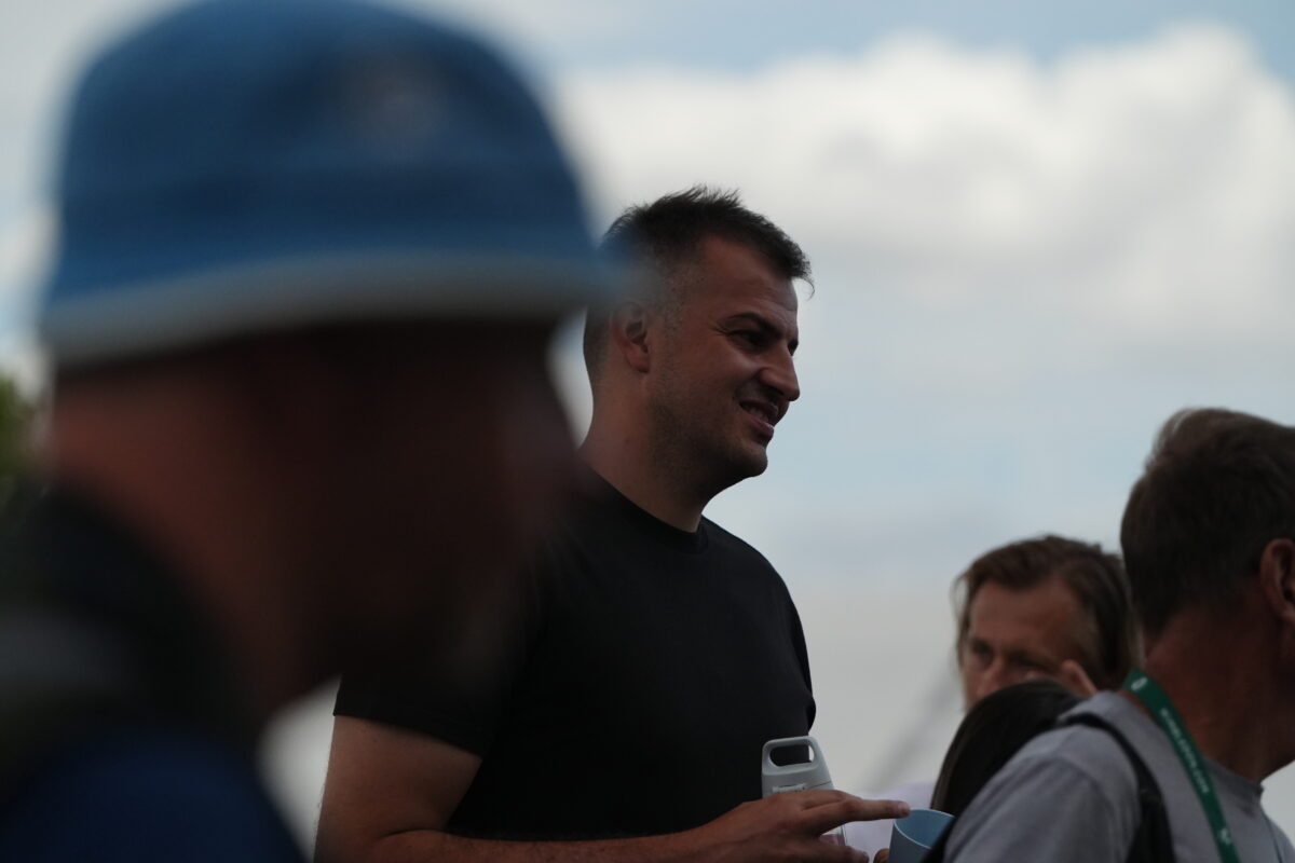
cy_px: 432
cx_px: 648
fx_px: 6654
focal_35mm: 185
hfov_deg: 11.1
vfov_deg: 7.4
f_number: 4.5
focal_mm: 185
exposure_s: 1/5000
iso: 3200
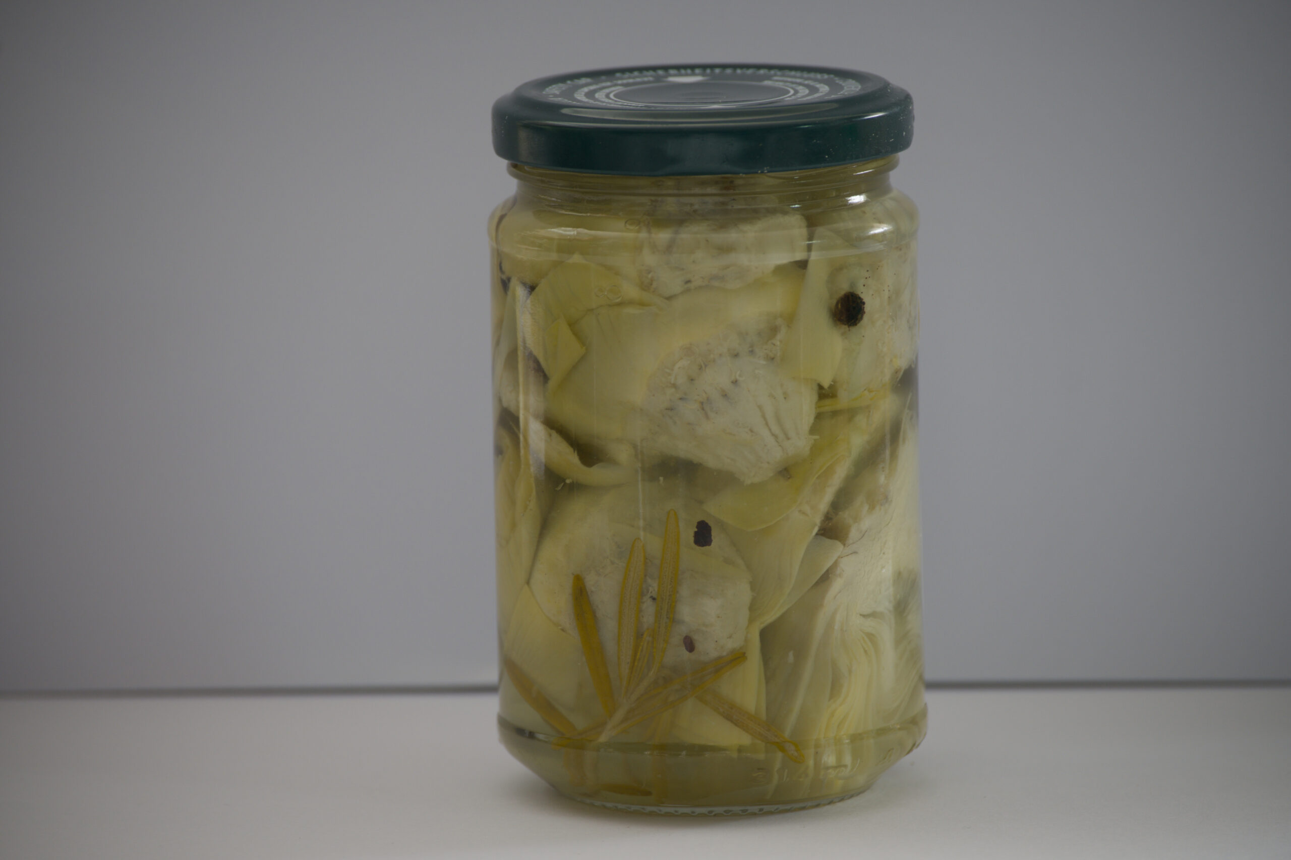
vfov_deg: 4.7
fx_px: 10484
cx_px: 646
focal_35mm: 292
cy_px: 430
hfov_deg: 7.0
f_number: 5.6
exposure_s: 1/5
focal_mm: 195
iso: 100
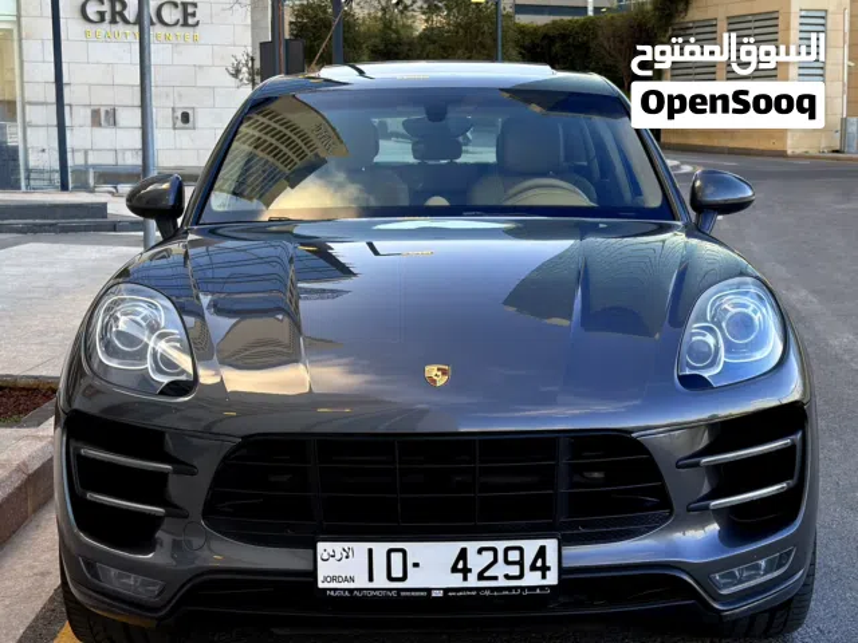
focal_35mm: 36
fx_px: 892
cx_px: 429
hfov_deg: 51.4
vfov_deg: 39.7
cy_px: 322
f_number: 1.78
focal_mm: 6.76
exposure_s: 1/383
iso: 80
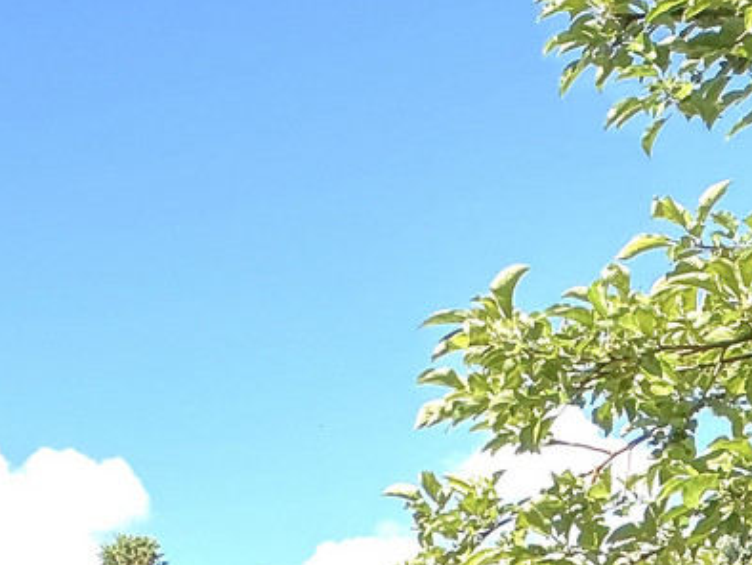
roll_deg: -1.6
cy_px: 1035
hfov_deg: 14.7
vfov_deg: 12.0
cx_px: -706
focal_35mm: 113
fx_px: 2456
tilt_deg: -1.6
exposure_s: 1/962
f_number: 1.8
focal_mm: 3
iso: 25
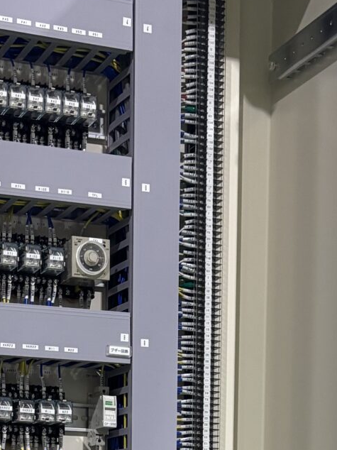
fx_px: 1364
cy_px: 728
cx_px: 201
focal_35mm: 105
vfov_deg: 16.6
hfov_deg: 14.1
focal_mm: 5.96
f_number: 1.6
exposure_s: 1/60
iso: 160
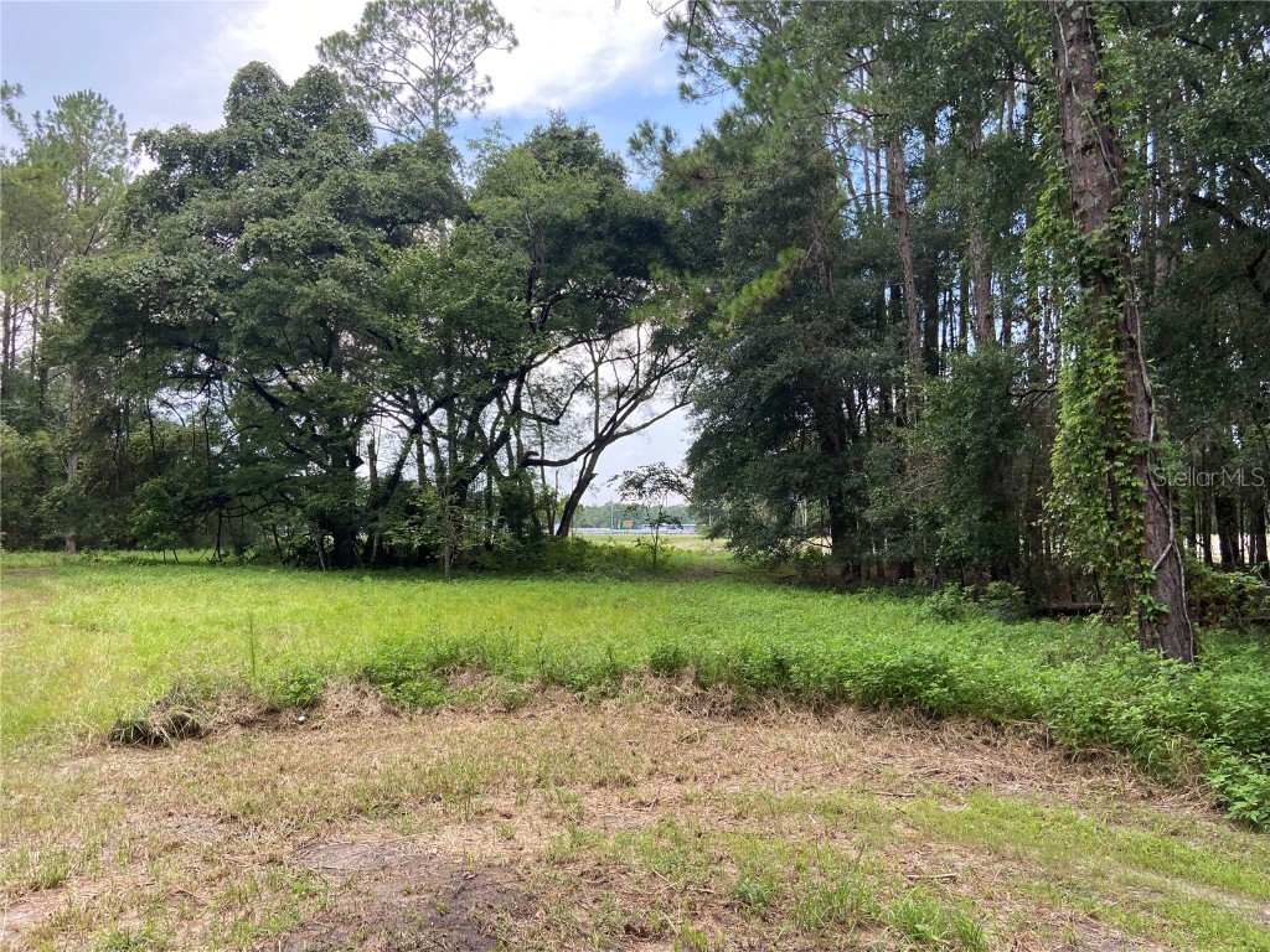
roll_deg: +3.0
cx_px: 635
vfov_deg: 53.1
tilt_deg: +2.7
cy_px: 476
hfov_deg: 67.3
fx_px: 954
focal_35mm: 26
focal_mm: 4.25
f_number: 1.8
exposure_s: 1/340
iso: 32
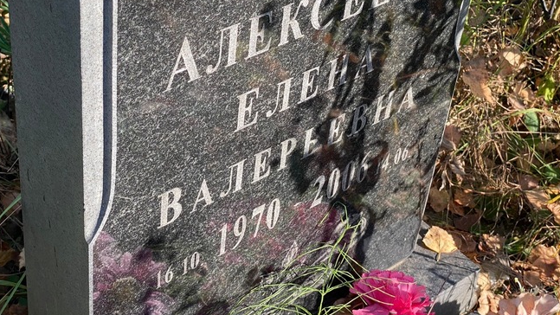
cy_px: 96
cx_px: 253
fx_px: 1039
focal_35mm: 70
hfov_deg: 30.1
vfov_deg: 17.2
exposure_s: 1/240
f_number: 2
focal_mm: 6
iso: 20
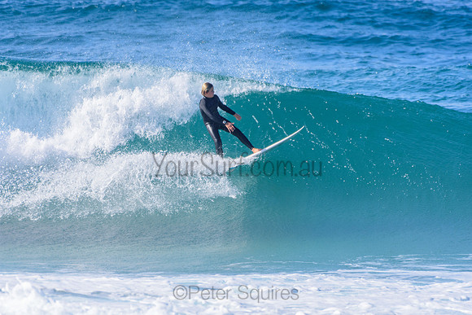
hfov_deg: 2.7
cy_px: 158
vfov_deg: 1.8
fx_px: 9835
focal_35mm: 750
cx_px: 236
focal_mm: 500
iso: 400
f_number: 5.6
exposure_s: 1/2000
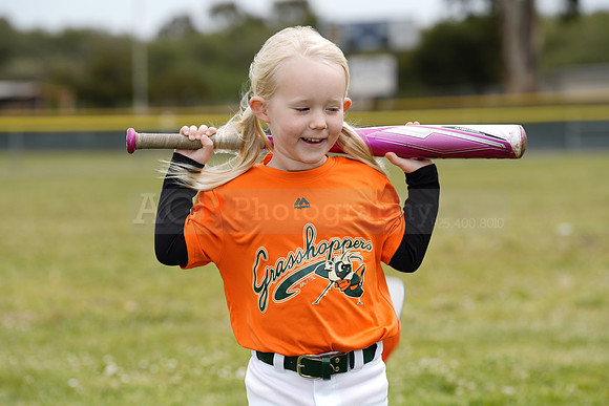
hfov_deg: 13.3
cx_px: 304
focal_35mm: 154
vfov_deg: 8.9
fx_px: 2606
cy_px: 203
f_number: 5.6
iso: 50
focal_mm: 154
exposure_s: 1/250
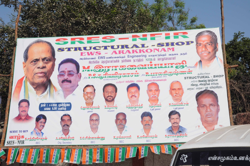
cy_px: 83
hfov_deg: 51.3
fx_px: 260
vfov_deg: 35.4
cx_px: 125
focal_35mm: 38
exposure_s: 1/160
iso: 250
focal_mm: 25
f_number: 20
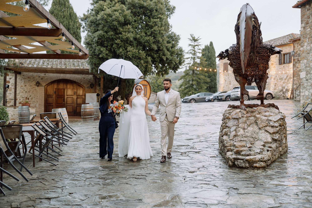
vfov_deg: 29.9
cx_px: 160
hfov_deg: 43.6
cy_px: 105
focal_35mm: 45
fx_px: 390
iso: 500
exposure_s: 1/125
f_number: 2.2
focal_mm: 43
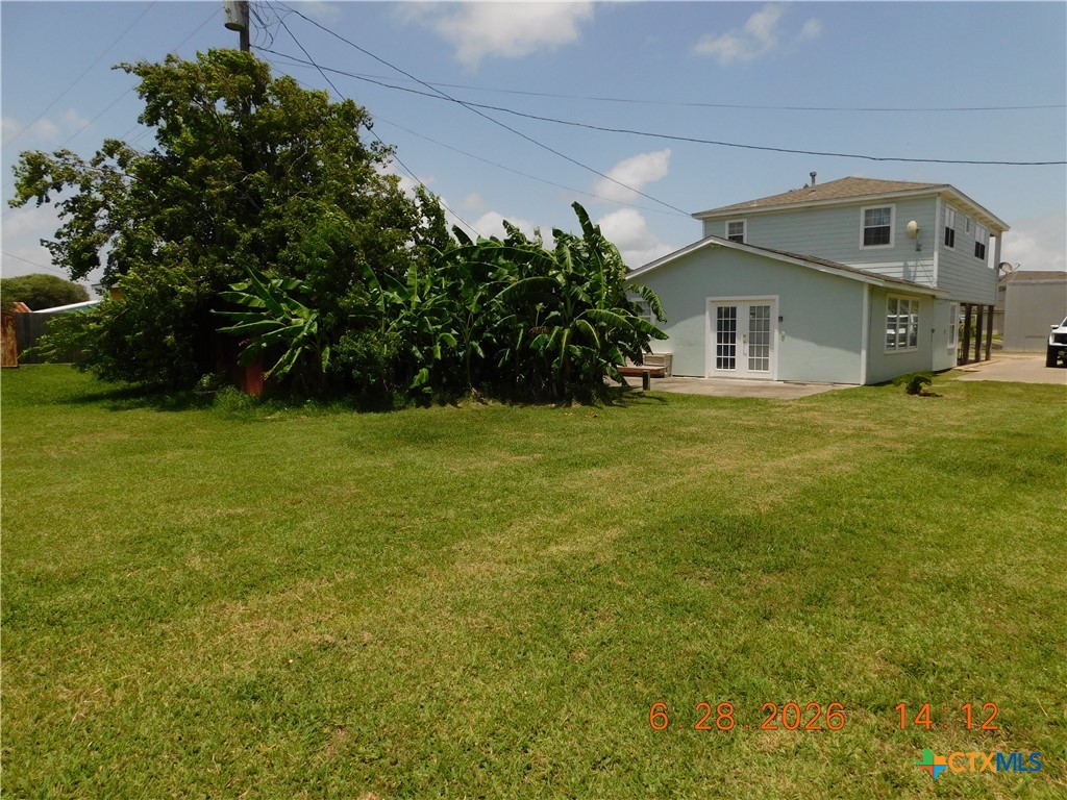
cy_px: 400
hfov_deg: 73.9
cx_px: 534
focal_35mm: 23
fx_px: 709
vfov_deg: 58.9
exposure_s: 1/800
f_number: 6
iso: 125
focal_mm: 4
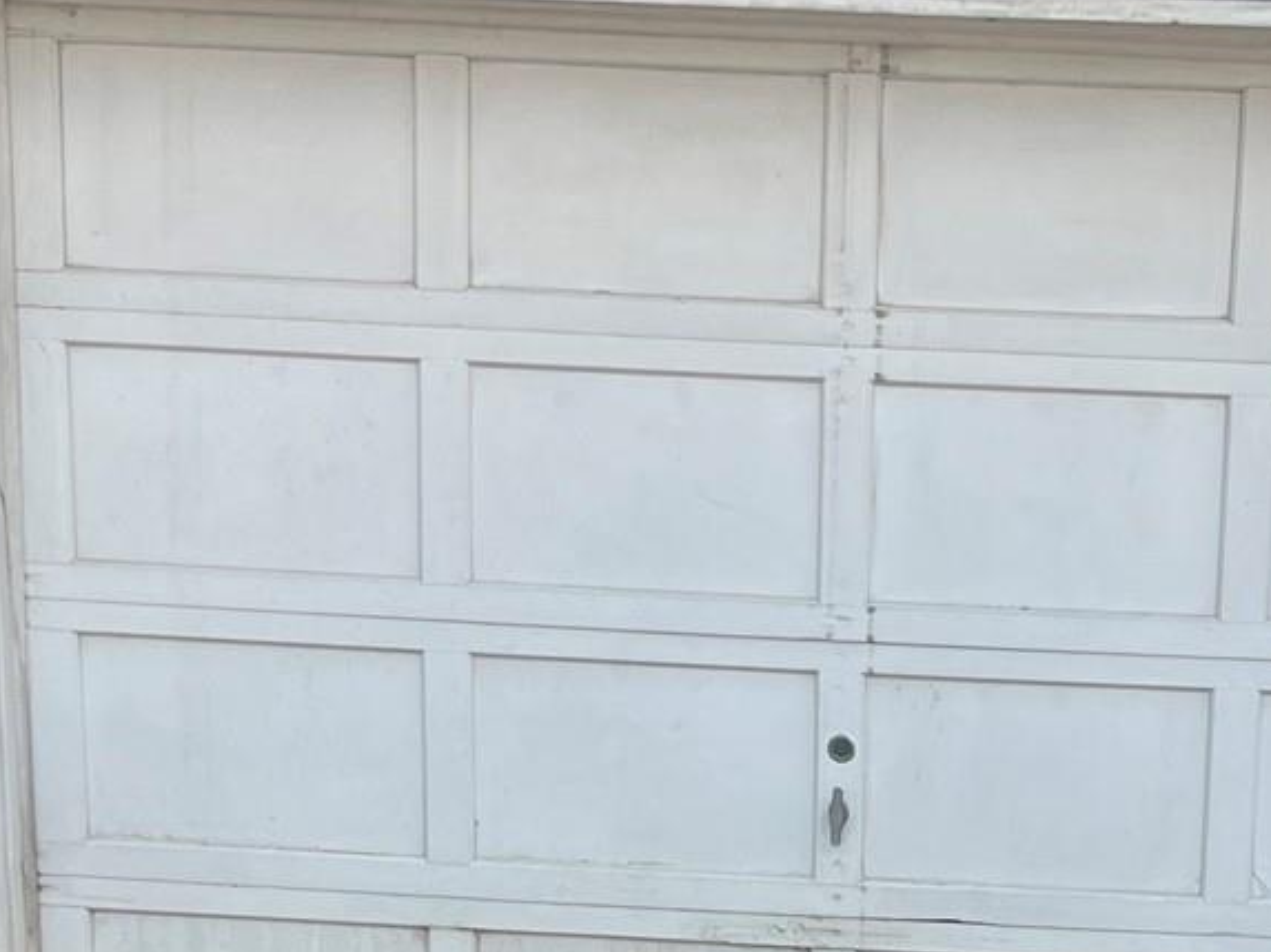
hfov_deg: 20.9
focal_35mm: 93
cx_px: 947
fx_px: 3413
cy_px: 1083
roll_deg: -0.3
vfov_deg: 15.4
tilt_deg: -15.7
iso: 50
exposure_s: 1/737
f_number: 1.6
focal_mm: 5.1
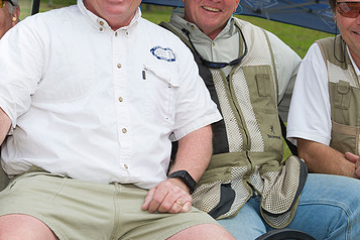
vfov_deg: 17.4
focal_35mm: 78
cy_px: 68
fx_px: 780
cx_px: 176
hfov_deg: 26.0
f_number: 6.3
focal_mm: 48
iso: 200
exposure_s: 1/400
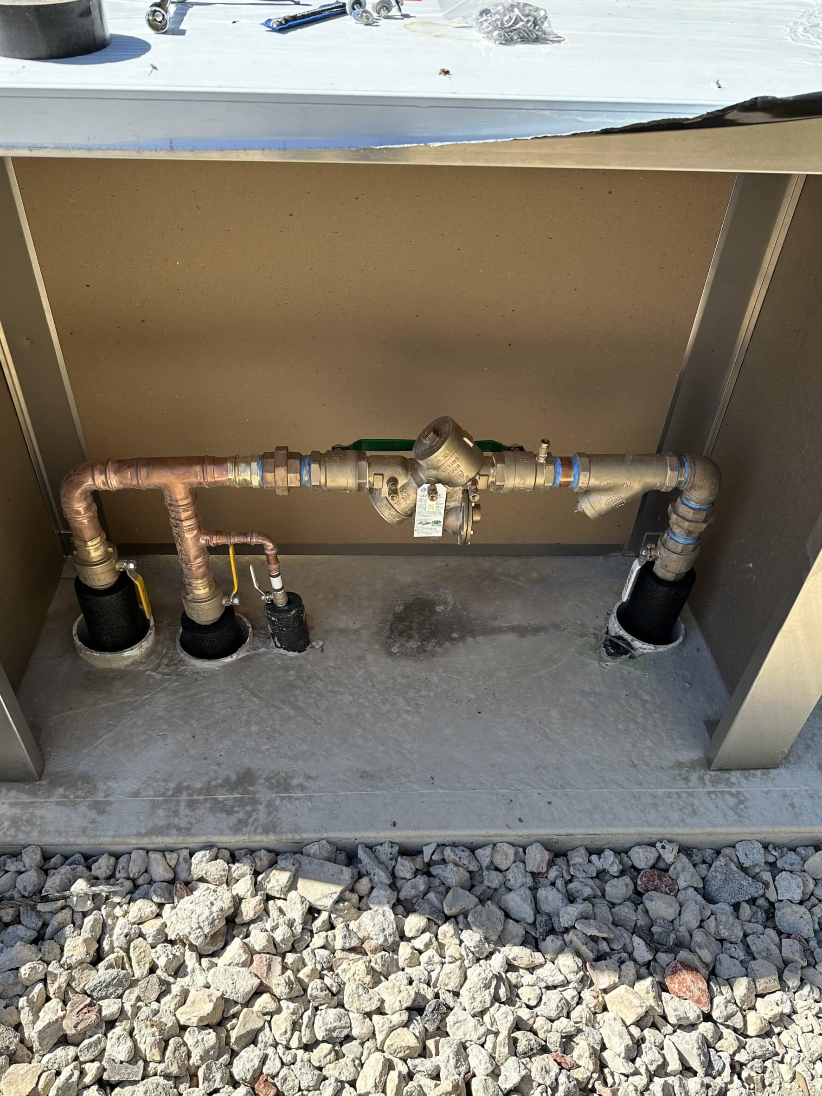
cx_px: 404
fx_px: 823
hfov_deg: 53.1
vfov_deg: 67.2
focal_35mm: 26
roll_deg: -3.3
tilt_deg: -44.7
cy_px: 587
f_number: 1.78
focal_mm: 6.86
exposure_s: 1/1495
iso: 80
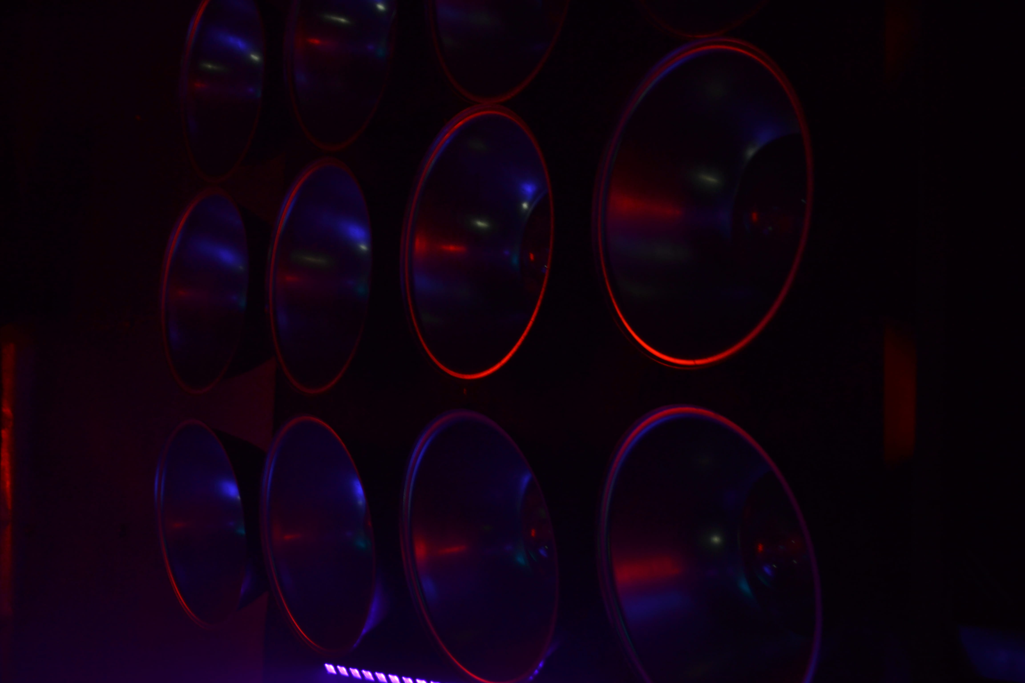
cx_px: 512
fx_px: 1708
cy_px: 342
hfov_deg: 33.4
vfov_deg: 22.6
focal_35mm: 60
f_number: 5.3
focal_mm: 40
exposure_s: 1/8
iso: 200
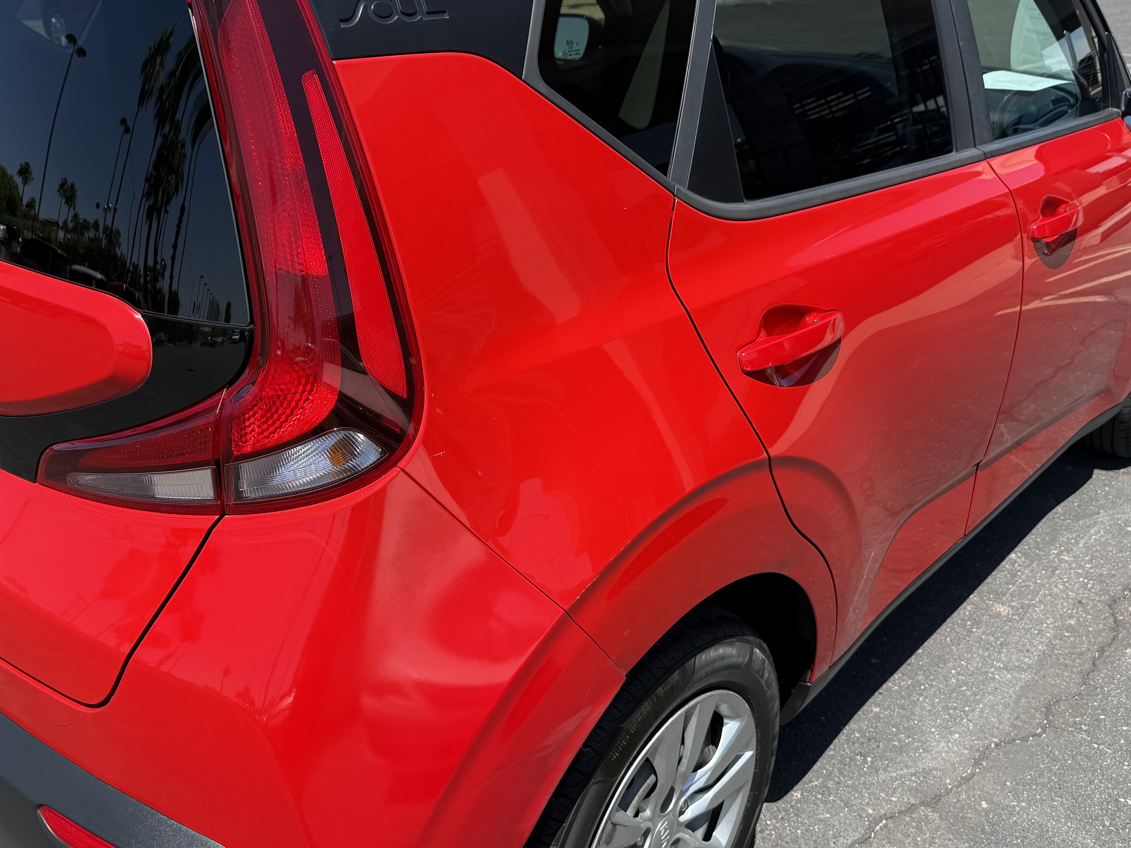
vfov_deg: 42.9
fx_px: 1078
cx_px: 473
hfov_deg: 55.1
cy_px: 408
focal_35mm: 33
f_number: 1.78
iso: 80
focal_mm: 6.76
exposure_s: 1/1812
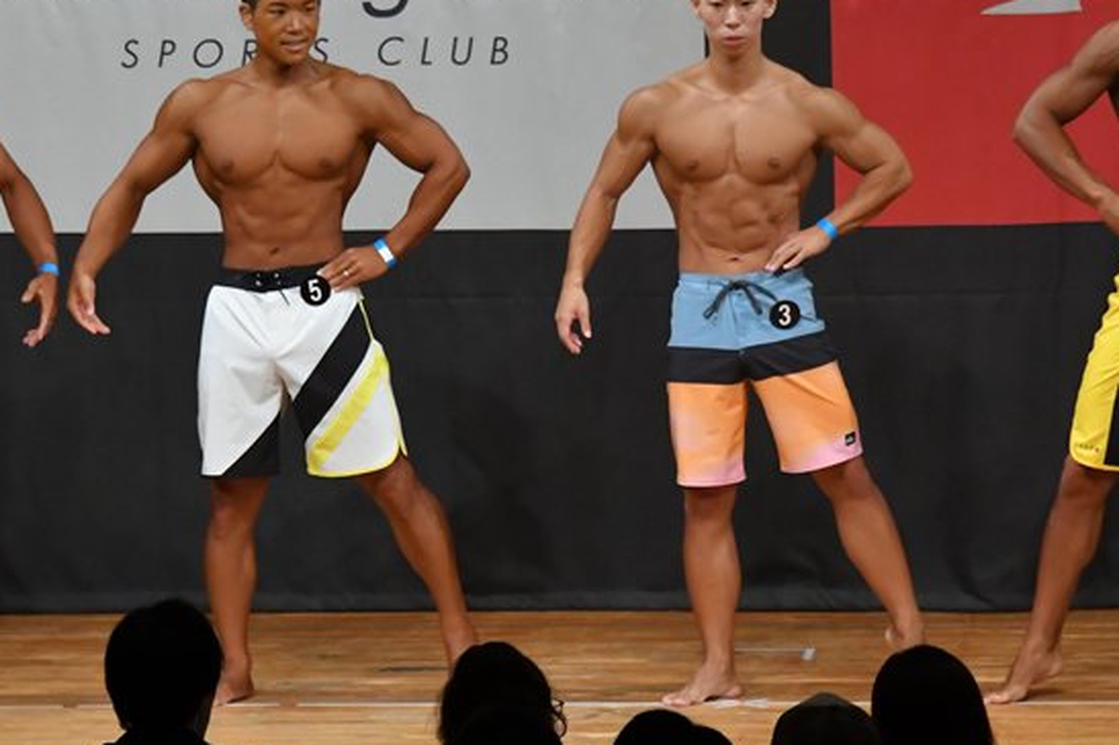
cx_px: 414
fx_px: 10562
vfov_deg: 4.0
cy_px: 317
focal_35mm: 340
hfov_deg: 6.1
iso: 5000
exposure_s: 1/400
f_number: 5.6
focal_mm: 160
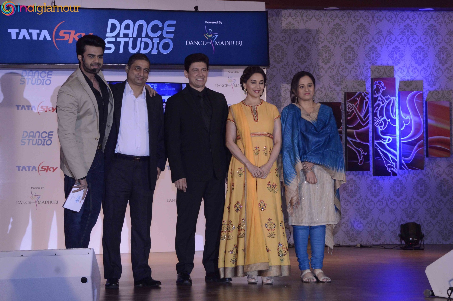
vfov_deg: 15.7
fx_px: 1094
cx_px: 226
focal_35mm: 87
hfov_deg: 23.4
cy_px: 150
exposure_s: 1/200
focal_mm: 58
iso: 1600
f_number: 11
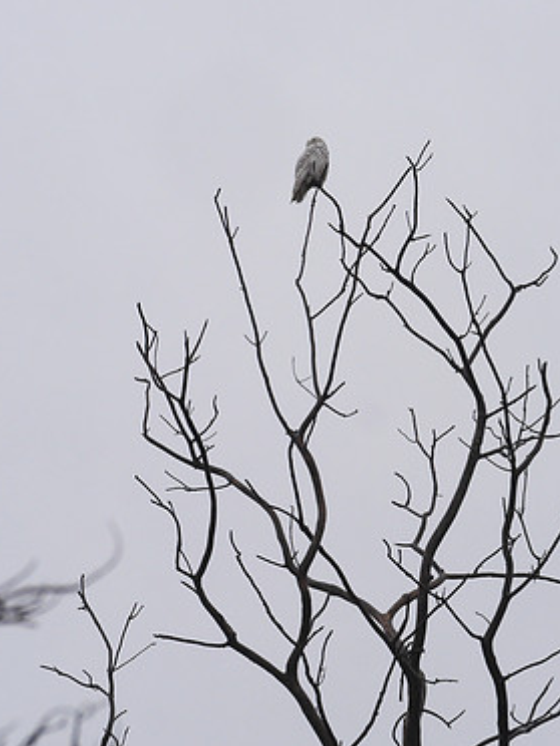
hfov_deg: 6.1
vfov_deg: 8.2
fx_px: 5220
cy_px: 353
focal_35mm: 242
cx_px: 293
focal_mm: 100
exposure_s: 1/400
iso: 200
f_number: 8
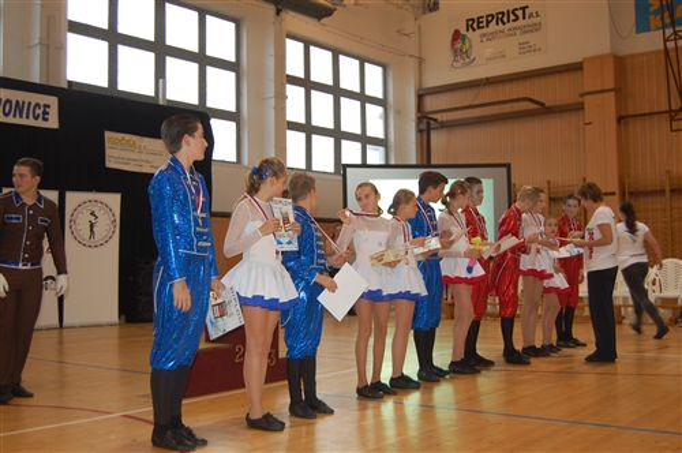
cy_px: 226
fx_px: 738
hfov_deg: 49.6
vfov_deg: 34.1
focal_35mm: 39
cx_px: 341
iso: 400
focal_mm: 26
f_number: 4.2
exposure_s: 1/60
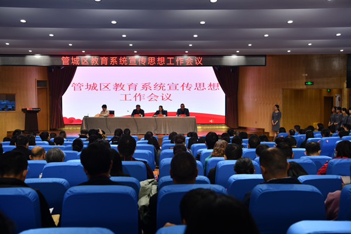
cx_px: 176
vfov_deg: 28.1
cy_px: 117
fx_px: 468
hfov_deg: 41.1
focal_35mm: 48
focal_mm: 48
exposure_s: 1/50
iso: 160
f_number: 5
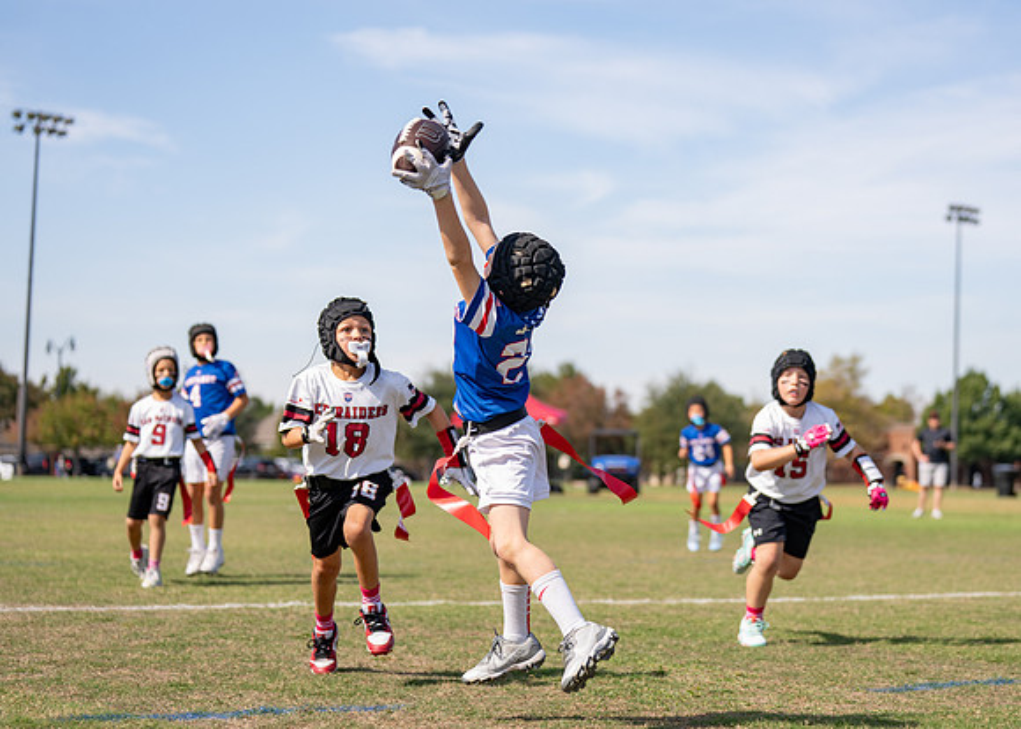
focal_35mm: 85
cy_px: 339
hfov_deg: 23.4
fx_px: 2458
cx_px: 594
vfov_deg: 16.9
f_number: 2.8
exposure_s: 1/1000
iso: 100
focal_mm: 70
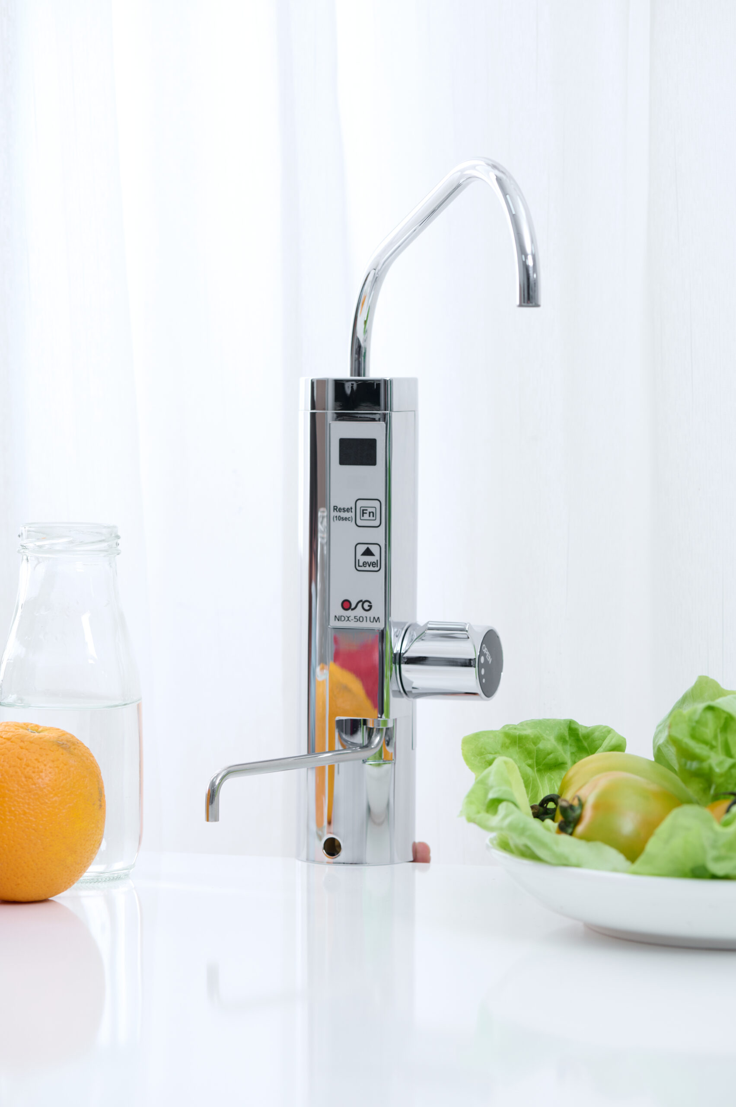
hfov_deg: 13.0
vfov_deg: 19.5
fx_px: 3225
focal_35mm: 105
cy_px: 554
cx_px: 368
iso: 200
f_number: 8
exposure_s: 1/125
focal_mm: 105
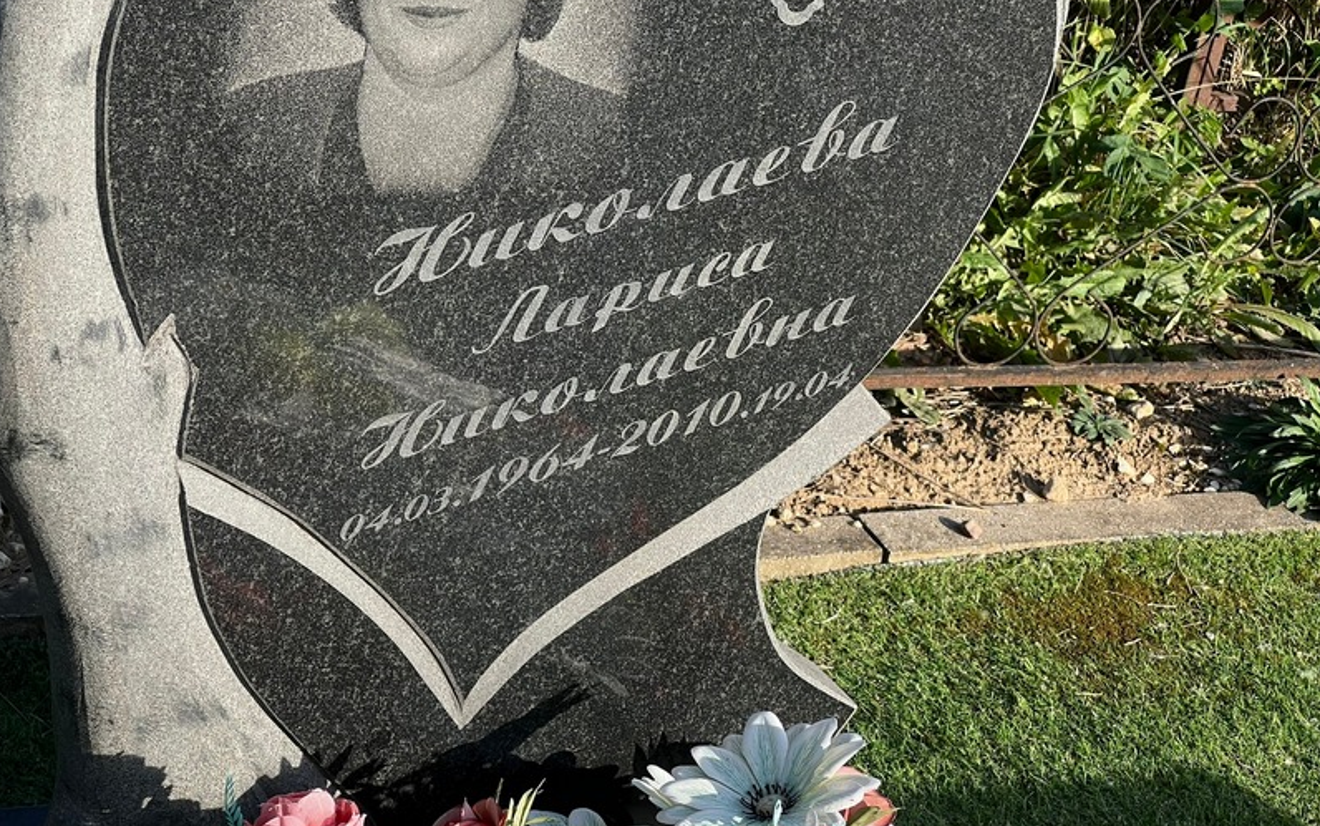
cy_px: 357
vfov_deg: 15.9
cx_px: 658
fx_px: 2951
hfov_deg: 25.2
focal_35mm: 82
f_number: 2.8
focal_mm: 9
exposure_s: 1/296
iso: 32
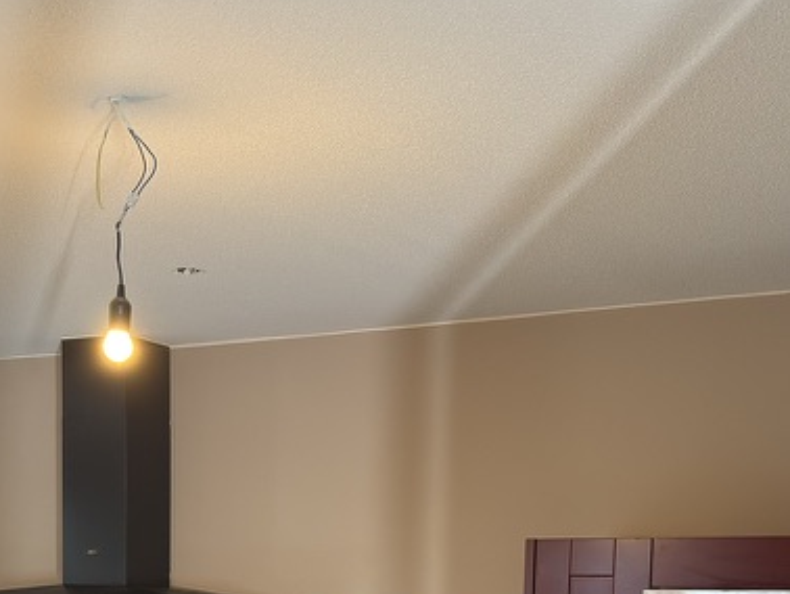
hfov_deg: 29.6
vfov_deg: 21.0
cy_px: 726
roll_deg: -1.4
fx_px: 1484
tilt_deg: -6.1
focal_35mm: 65
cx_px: 278
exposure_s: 1/33
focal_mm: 6.76
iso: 250
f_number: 1.78
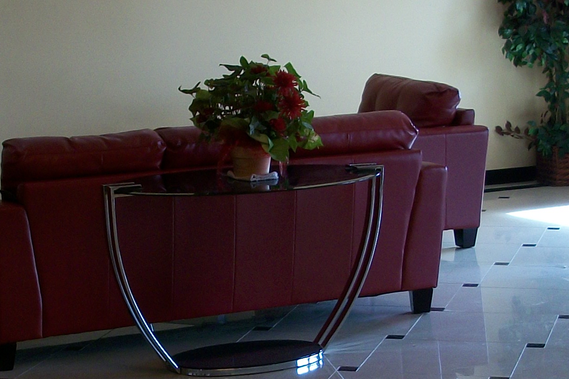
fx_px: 1707
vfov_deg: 12.6
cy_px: 330
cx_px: 182
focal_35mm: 108
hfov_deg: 18.9
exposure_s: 1/40
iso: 80
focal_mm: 6.3
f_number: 3.1
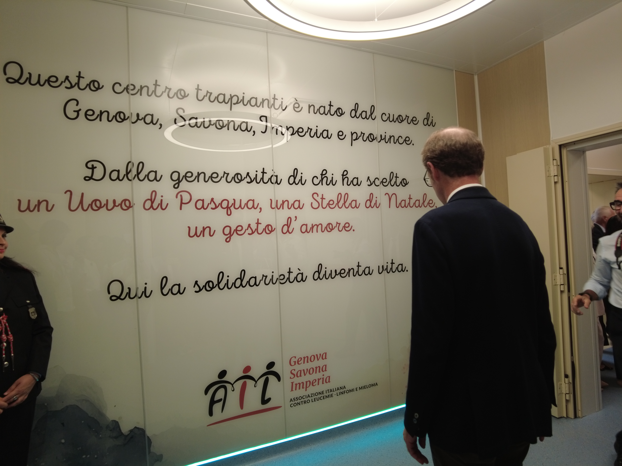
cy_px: 233
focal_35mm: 20
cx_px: 311
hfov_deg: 81.7
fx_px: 359
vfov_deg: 66.0
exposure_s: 1/40
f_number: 1.8
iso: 100
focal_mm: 4.4
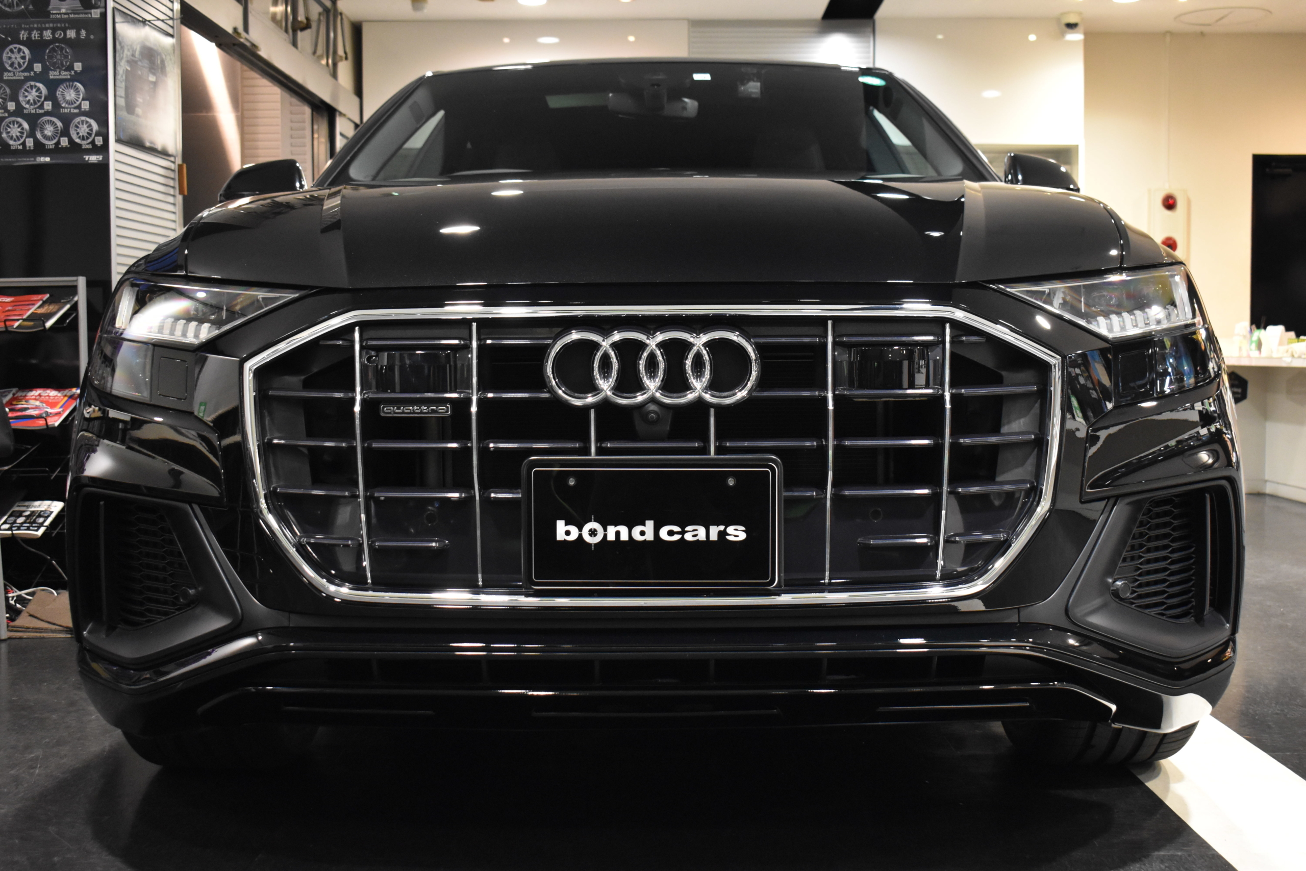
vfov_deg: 31.9
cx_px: 653
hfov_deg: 46.4
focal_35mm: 42
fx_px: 1524
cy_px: 436
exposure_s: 1/50
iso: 2800
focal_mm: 28
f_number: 5
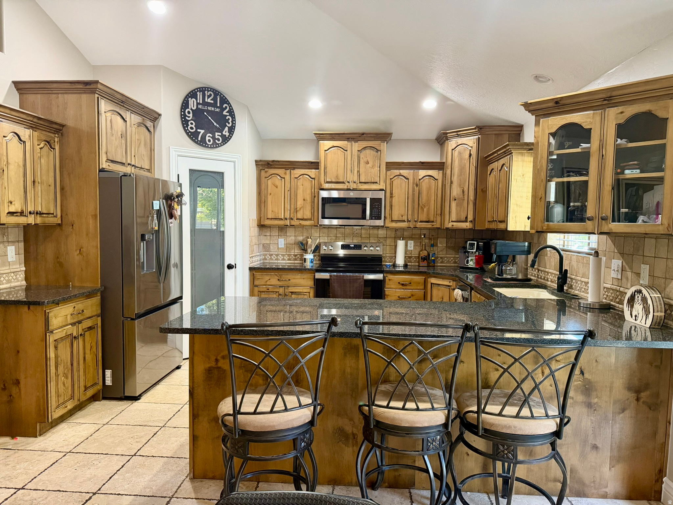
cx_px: 336
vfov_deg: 56.8
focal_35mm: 24
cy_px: 252
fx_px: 467
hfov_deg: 71.6
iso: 400
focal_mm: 6.76
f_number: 1.78
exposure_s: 1/60
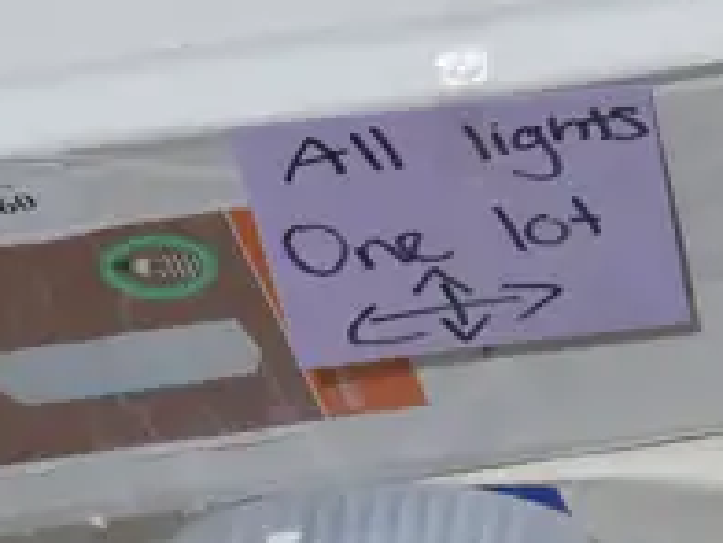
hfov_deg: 9.7
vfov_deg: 7.4
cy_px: -35
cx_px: 1000
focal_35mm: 199
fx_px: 4156
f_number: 4.1
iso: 200
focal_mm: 19
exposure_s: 1/60
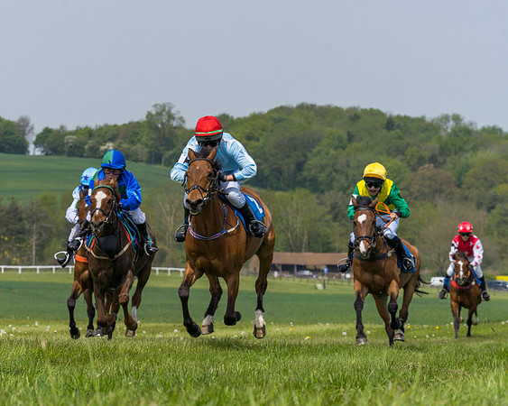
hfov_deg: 10.0
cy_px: 149
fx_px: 2888
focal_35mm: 192
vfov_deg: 8.0
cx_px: 180
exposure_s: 1/2000
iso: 400
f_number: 9
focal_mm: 135
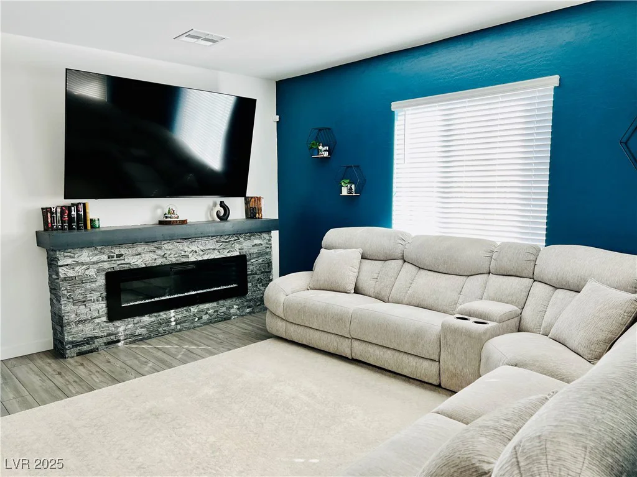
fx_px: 478
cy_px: 238
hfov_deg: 67.3
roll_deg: +0.4
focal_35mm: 26
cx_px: 318
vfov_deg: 53.1
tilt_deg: -7.5
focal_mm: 5.7
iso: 125
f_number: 1.5
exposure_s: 1/120
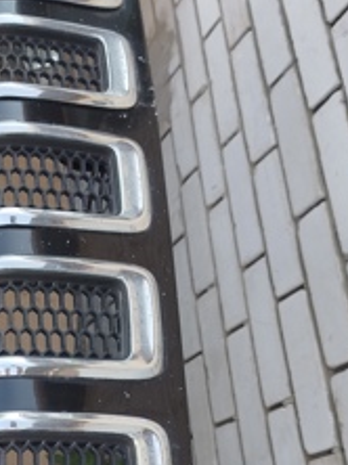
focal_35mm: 52
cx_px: 36
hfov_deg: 27.0
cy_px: 344
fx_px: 698
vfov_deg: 36.1
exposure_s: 1/108
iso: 50
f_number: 1.7
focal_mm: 5.31
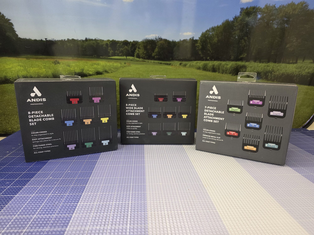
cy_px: 118
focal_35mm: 23
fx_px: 209
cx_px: 157
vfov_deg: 58.9
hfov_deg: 73.9
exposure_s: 1/120
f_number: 1.7
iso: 250
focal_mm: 6.3
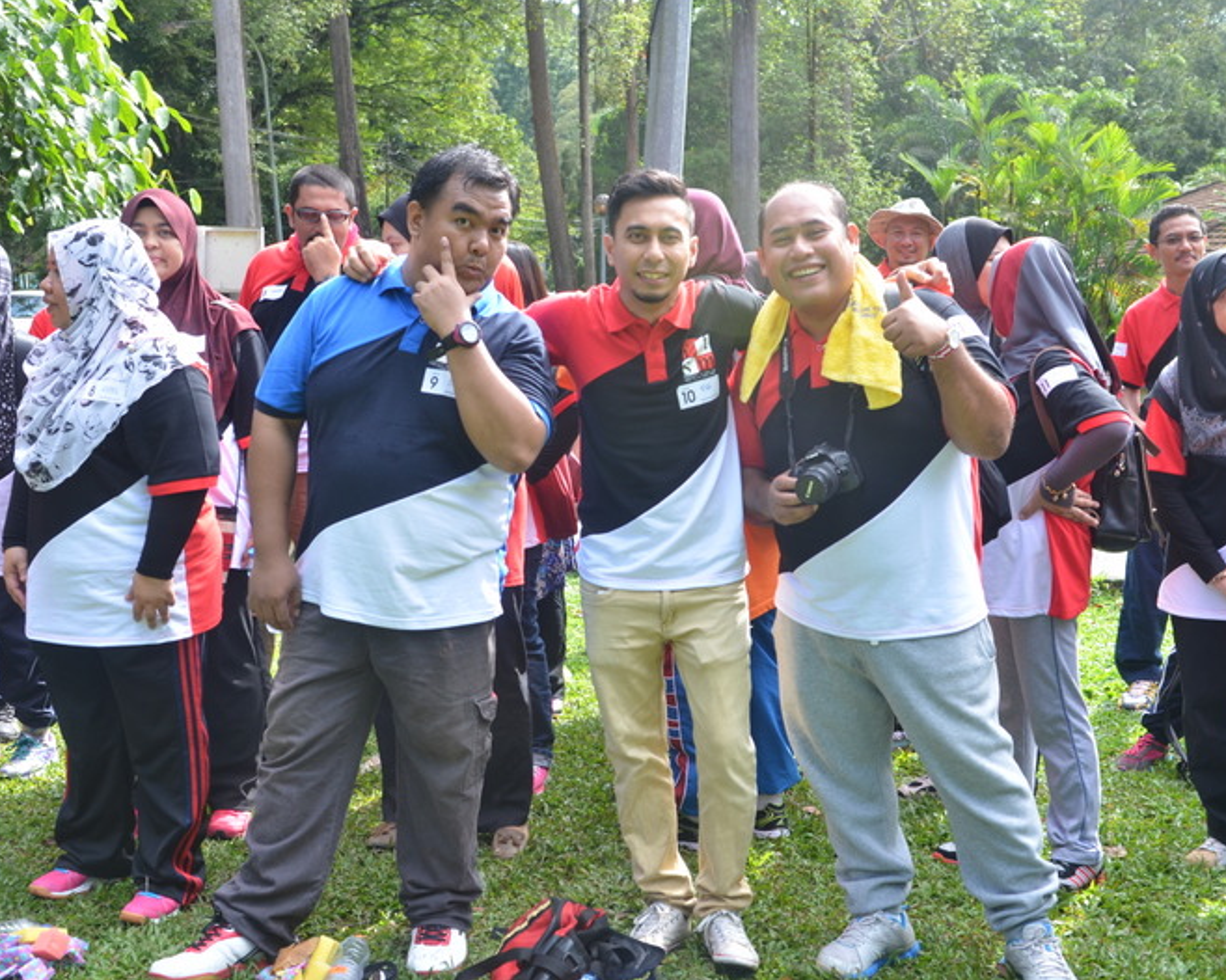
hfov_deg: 44.8
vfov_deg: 36.5
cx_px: 619
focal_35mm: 41
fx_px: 1487
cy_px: 492
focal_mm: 24
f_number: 5
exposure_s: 1/125
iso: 250
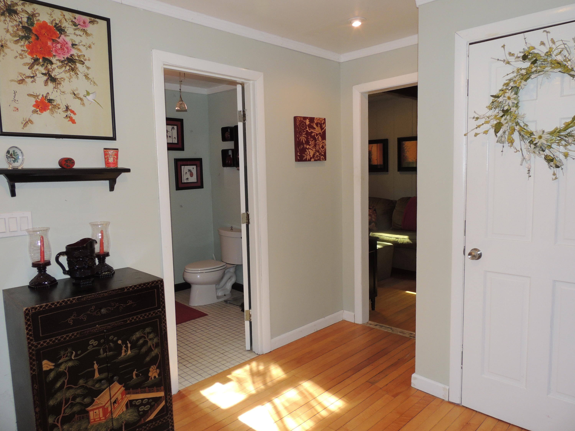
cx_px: 288
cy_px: 216
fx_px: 399
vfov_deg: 56.8
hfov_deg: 71.6
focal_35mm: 24
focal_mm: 4.3
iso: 200
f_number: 3.7
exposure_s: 1/30
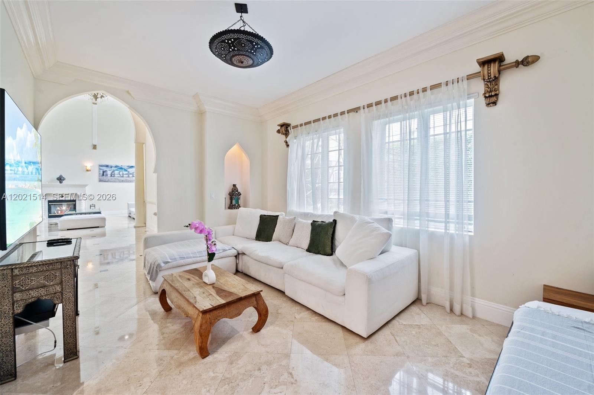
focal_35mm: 14
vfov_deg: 81.1
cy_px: 198
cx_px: 297
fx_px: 231
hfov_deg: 104.3
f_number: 8
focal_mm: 14
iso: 200
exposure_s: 1/2.5
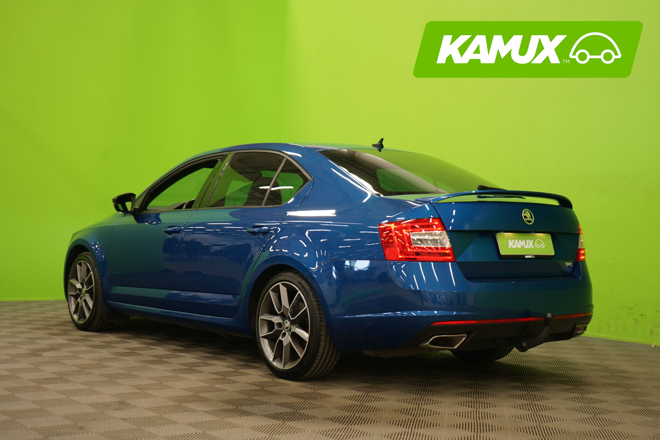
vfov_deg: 27.0
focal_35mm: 50
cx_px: 330
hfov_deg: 39.6
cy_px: 220
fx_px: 917
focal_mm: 50
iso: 400
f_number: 4.5
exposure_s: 1/8
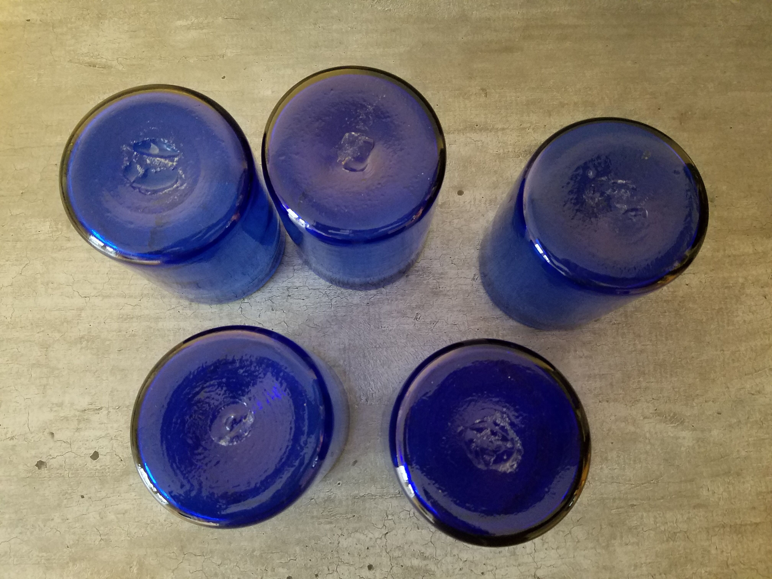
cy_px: 290
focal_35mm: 26
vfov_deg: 53.1
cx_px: 386
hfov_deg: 67.3
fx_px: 580
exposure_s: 1/10
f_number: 1.7
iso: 500
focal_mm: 4.2
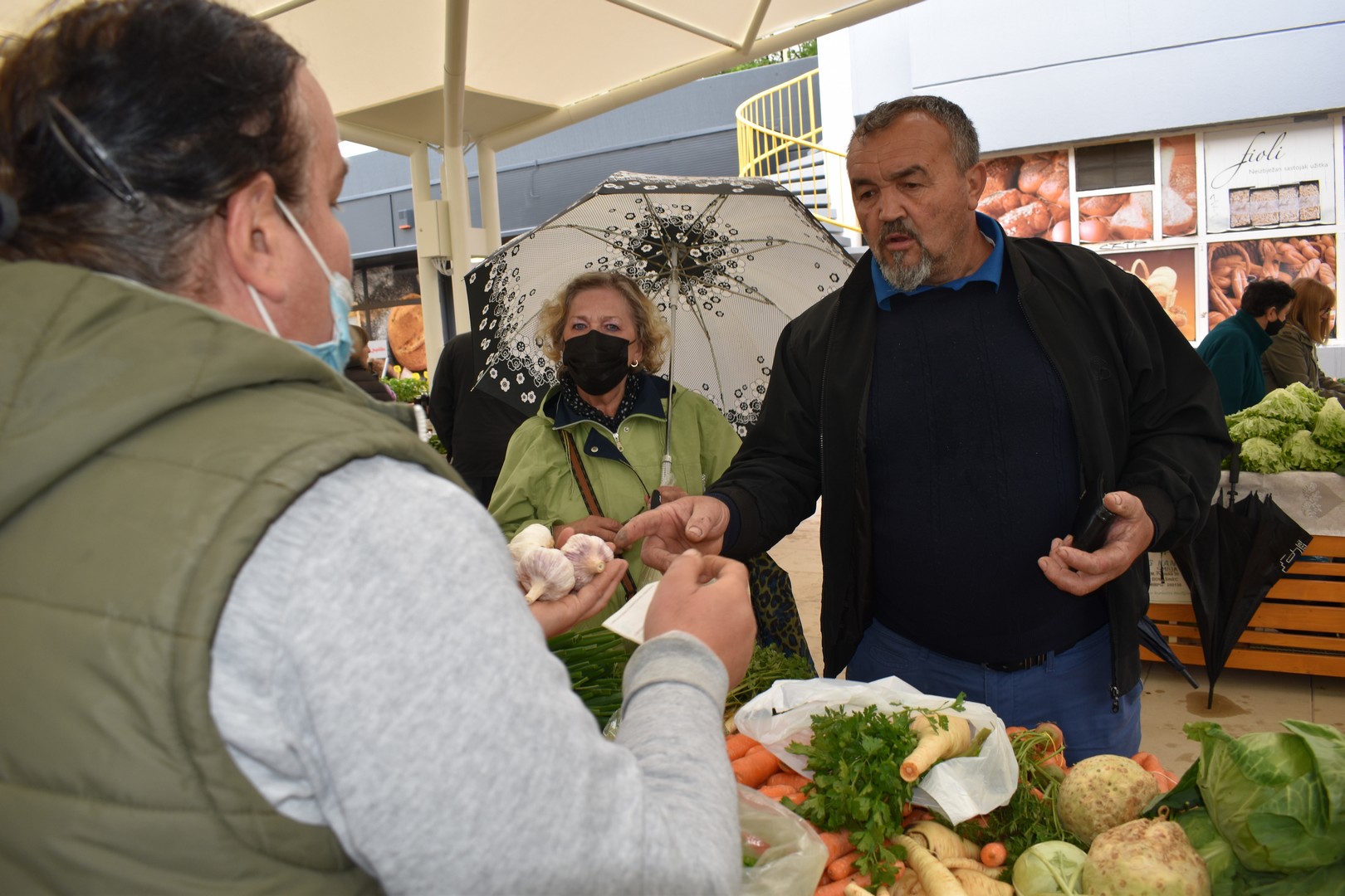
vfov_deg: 47.9
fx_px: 1009
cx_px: 672
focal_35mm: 27
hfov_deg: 67.4
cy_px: 448
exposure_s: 1/30
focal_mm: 18
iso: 200
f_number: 5.6
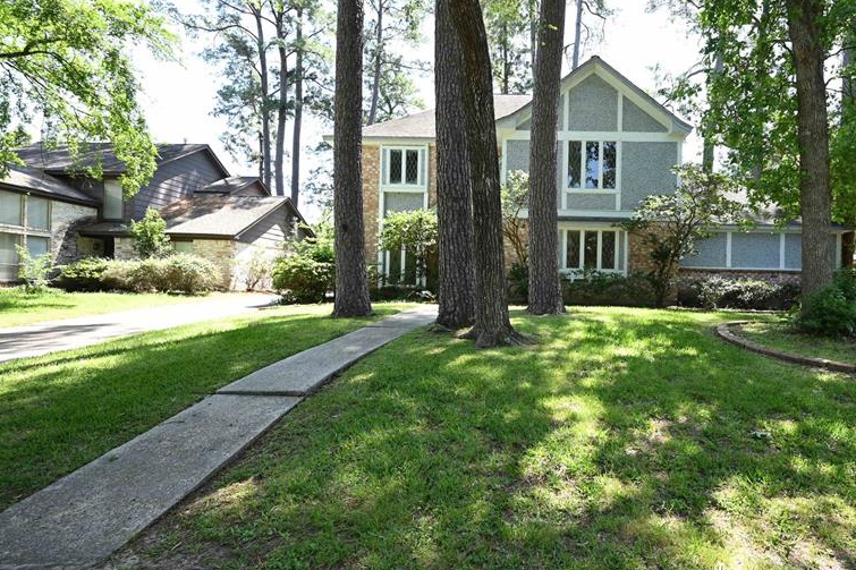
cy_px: 292
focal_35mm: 19
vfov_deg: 64.5
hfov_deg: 85.4
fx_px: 452
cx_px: 529
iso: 800
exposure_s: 1/250
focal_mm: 14
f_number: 8
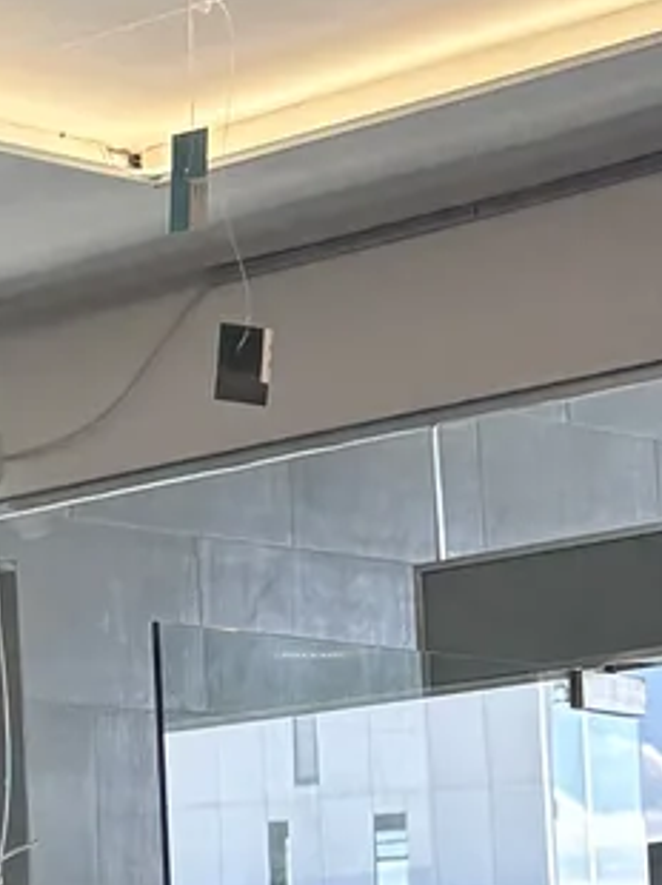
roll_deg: +1.1
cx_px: -939
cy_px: 1079
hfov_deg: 8.9
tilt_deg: +1.0
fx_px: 3856
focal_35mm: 151
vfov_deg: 12.7
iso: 100
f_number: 1.6
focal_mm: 5.96
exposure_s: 1/120
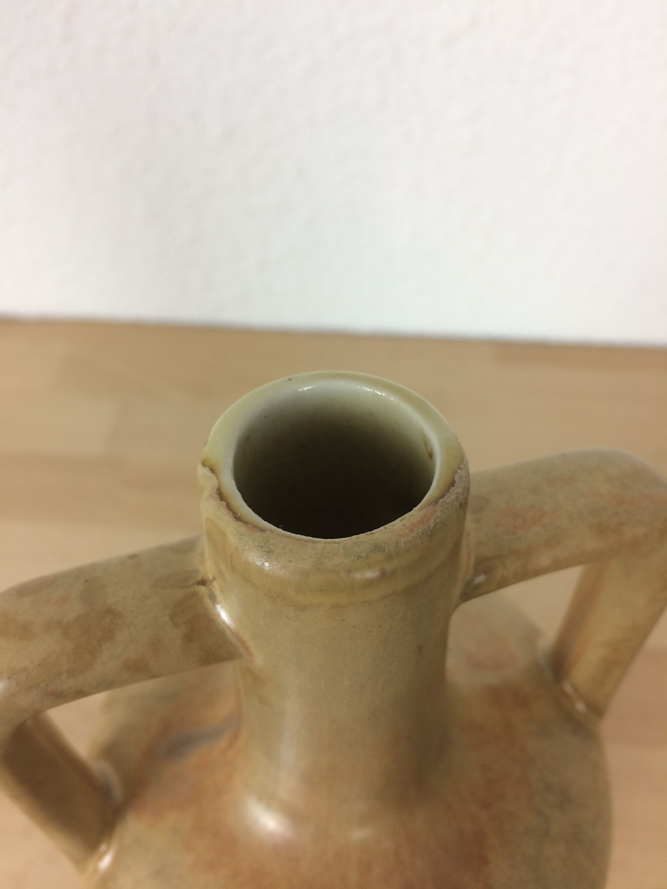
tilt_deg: -49.6
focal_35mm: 29
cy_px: 444
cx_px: 334
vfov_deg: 61.7
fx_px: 745
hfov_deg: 48.2
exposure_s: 1/33
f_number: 2.2
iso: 32
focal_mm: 4.15
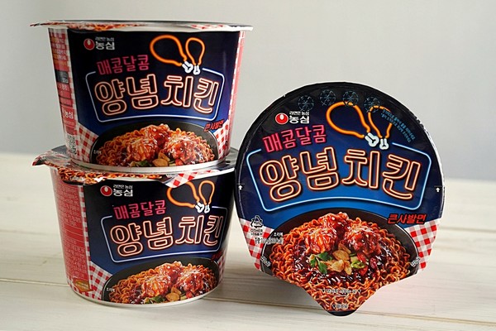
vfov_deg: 28.6
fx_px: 648
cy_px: 166
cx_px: 248
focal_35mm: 47
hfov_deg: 41.9
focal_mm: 47
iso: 1000
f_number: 5
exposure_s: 1/100
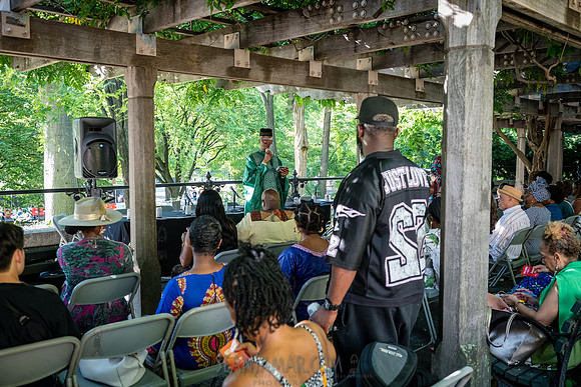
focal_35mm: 34
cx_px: 290
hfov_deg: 55.7
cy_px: 194
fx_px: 550
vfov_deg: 38.8
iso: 2000
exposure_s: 1/125
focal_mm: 34
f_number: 4.5
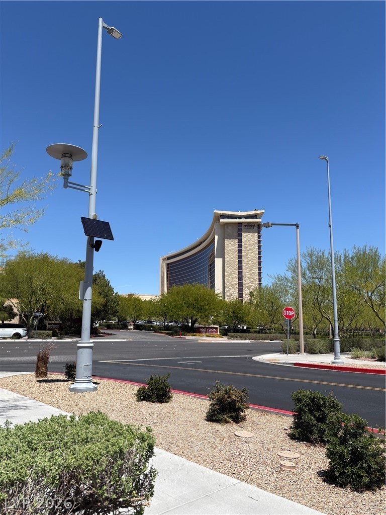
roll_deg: +0.2
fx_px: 387
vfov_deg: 67.3
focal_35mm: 26
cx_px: 193
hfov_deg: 53.1
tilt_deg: +10.5
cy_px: 258
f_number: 1.6
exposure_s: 1/4065
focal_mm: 5.96
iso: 50
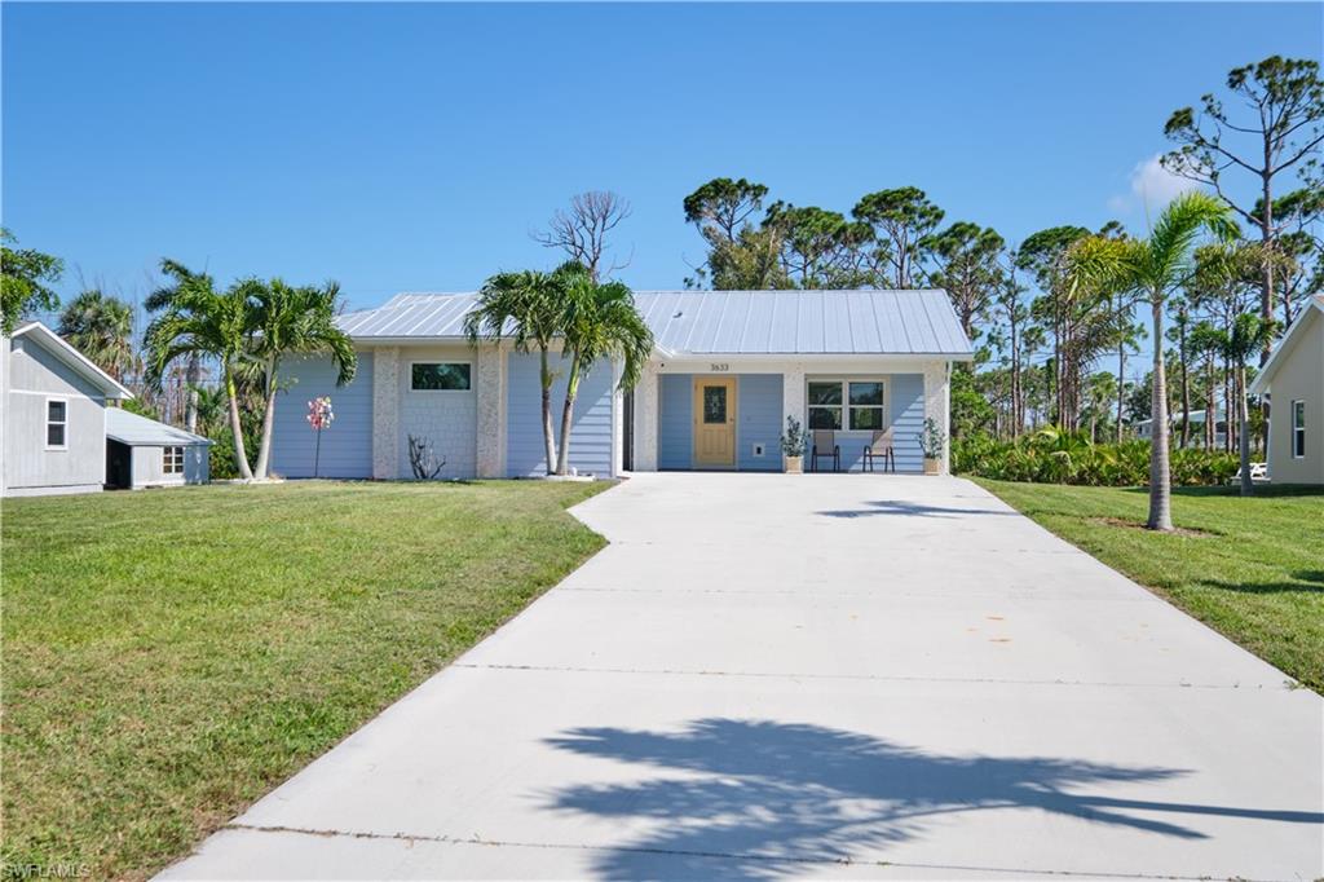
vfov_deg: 36.8
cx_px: 662
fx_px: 1323
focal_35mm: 36
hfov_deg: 53.1
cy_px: 441
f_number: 8
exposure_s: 1/450
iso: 200
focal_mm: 24
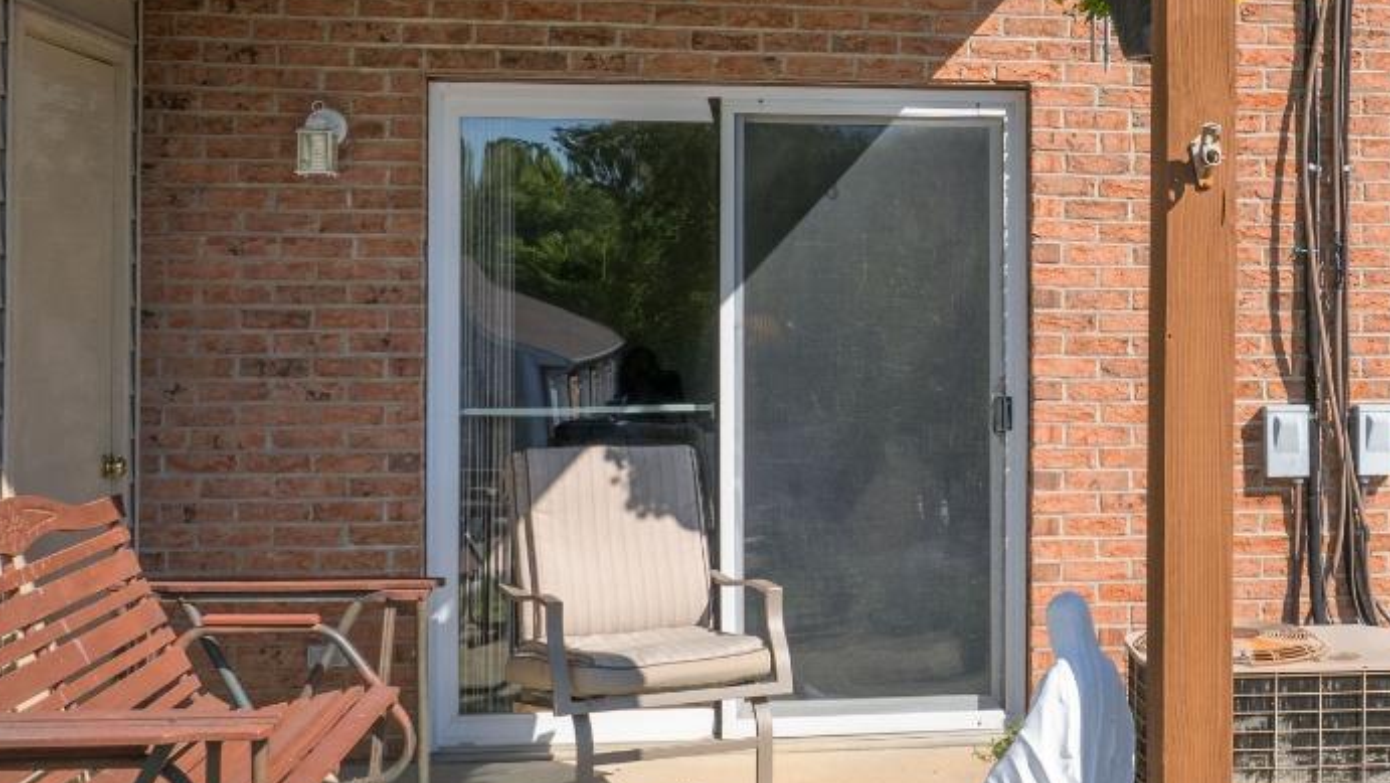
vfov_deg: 23.9
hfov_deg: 39.8
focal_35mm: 50
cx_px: 1090
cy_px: 269
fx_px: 1843
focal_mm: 8.38
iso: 100
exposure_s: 1/500
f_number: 2.8
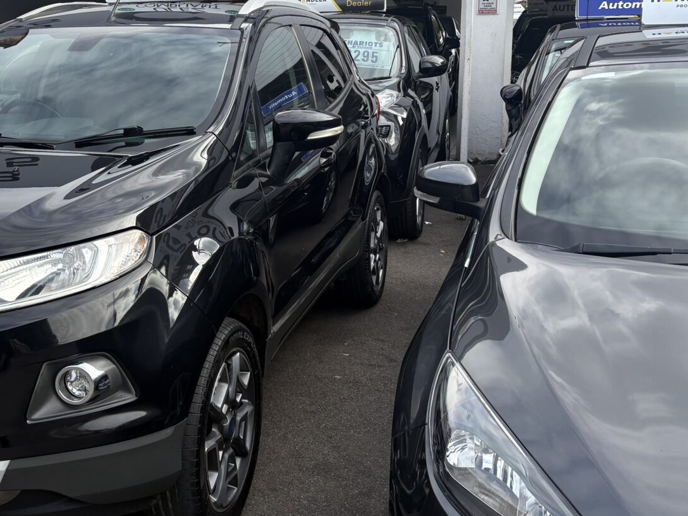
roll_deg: +0.2
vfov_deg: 31.0
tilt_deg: -6.1
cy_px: 134
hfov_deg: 39.2
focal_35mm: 46
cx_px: 115
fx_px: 914
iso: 50
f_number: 1.6
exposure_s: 1/959
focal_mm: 5.96
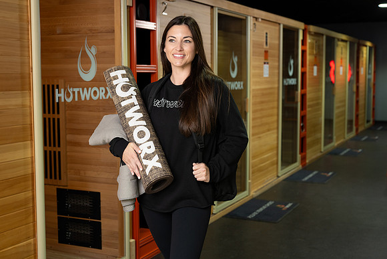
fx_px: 538
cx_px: 194
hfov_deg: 39.6
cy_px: 130
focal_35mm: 50
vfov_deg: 27.0
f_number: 4
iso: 400
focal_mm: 50
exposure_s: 1/160
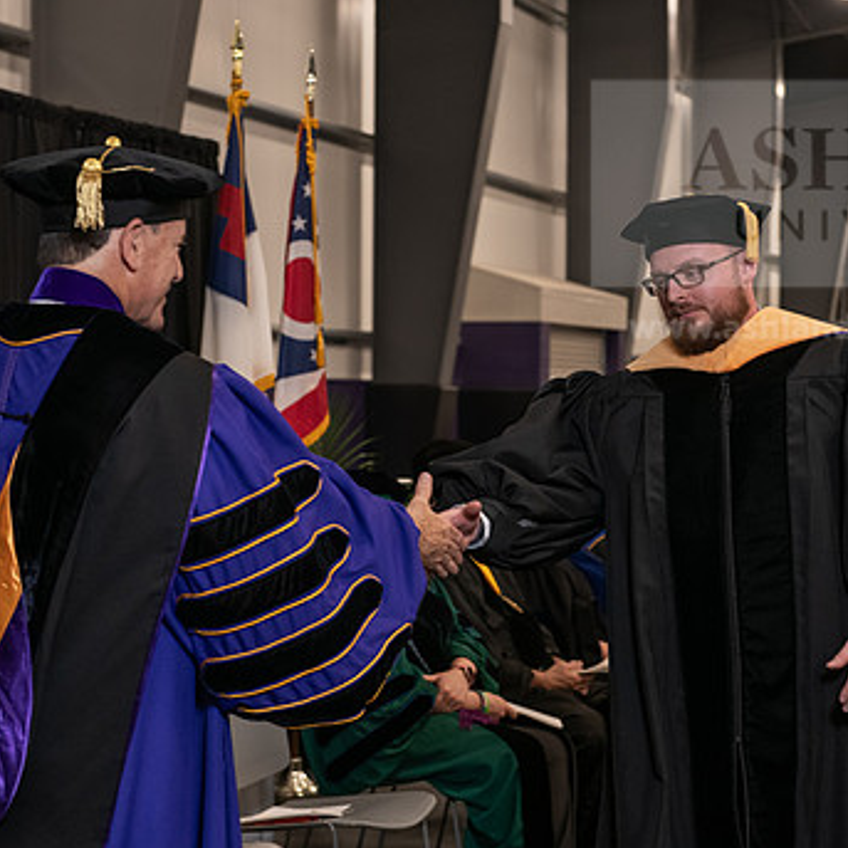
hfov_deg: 19.5
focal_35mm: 89
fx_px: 2467
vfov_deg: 19.5
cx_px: 517
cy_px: 379
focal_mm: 62
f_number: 5
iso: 2000
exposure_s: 1/125
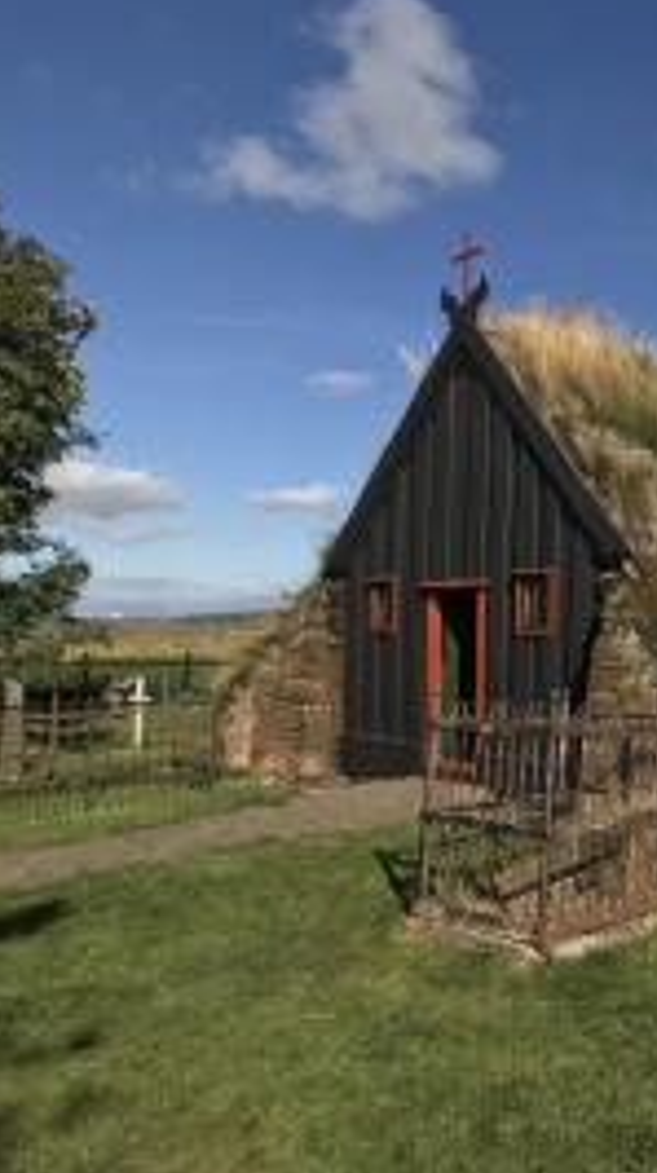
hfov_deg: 25.4
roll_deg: +0.3
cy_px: 582
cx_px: 789
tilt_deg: +3.6
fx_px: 1305
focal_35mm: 42
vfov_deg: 48.4
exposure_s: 1/2179
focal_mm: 3.99
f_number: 1.8
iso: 20
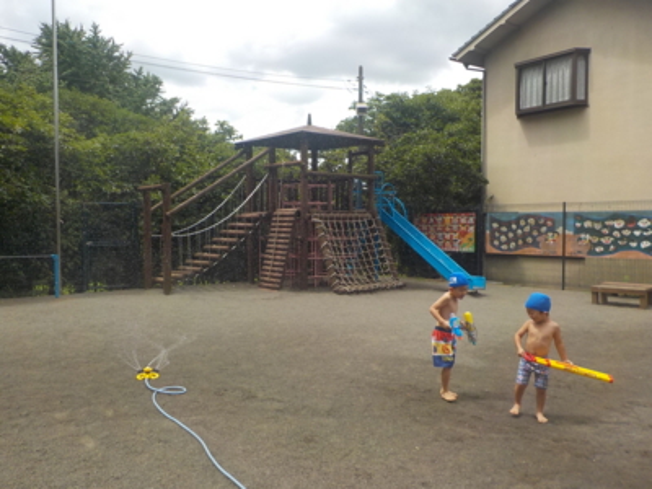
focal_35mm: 30
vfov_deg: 46.8
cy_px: 244
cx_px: 326
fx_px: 565
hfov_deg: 60.0
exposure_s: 1/800
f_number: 3.3
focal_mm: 4.1
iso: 125
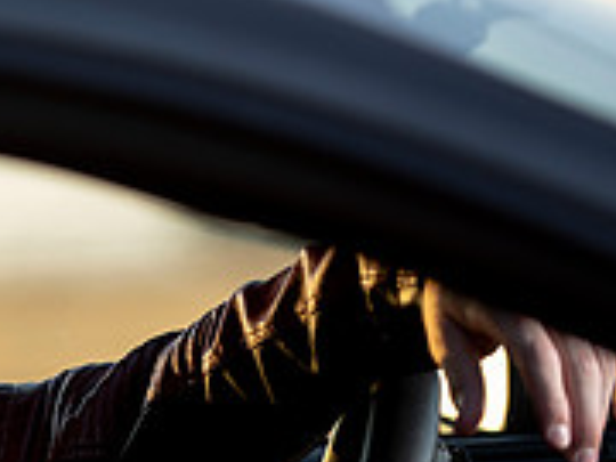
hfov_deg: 4.5
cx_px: -212
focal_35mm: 435
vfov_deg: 3.4
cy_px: 327
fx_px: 7741
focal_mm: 140
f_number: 2.8
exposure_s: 1/250
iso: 200
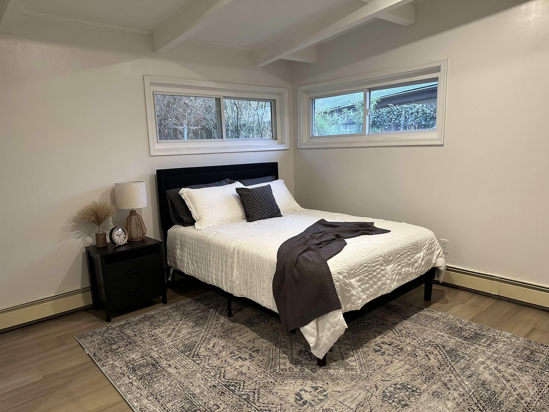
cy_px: 206
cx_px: 274
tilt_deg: -9.4
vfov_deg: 56.8
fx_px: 381
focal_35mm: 24
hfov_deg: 71.6
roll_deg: +1.7
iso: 320
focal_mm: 6.86
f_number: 1.78
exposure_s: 1/60
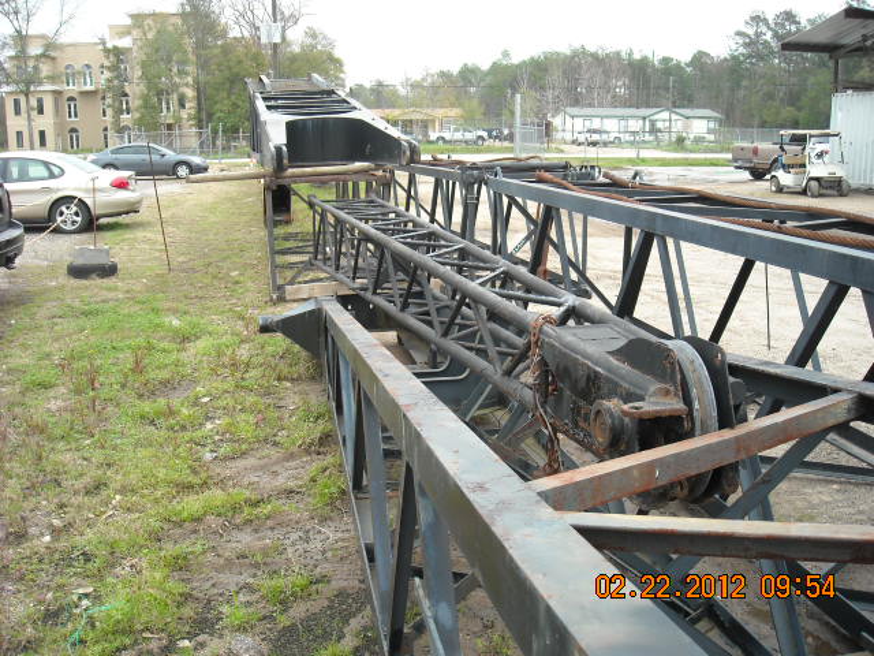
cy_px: 328
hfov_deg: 52.6
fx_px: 884
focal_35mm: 35
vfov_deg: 40.7
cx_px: 437
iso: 147
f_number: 2.8
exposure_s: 1/129
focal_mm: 5.7
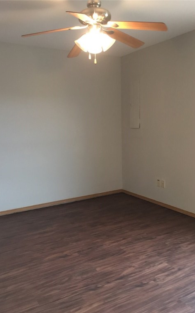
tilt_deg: -7.6
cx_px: 86
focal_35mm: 31
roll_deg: +1.8
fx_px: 264
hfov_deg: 40.5
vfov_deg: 61.2
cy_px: 157
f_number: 2.2
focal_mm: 4.15
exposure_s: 1/16
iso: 125
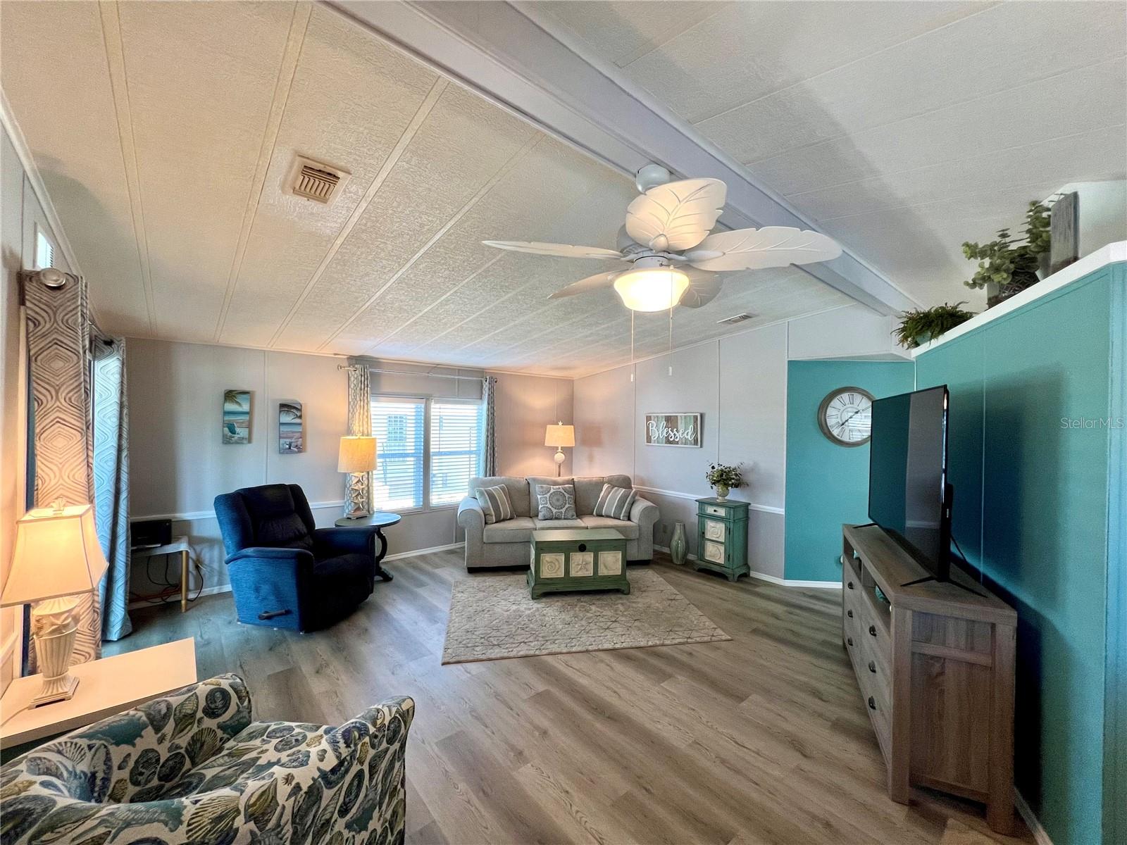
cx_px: 564
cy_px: 422
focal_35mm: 13
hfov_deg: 106.2
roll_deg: -0.9
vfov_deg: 89.9
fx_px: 423
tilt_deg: -1.4
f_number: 1.8
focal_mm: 1.57
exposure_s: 1/120
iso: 160
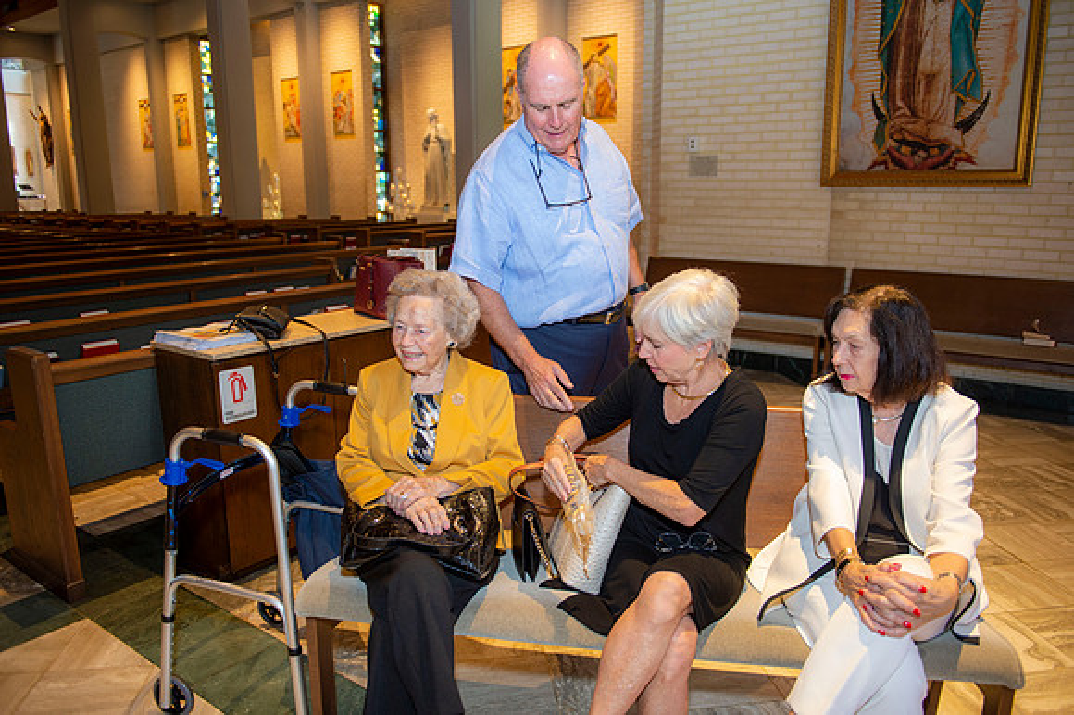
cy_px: 358
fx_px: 805
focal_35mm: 27
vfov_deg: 47.9
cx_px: 537
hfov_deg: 67.4
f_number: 2.8
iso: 800
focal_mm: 27
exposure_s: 1/100
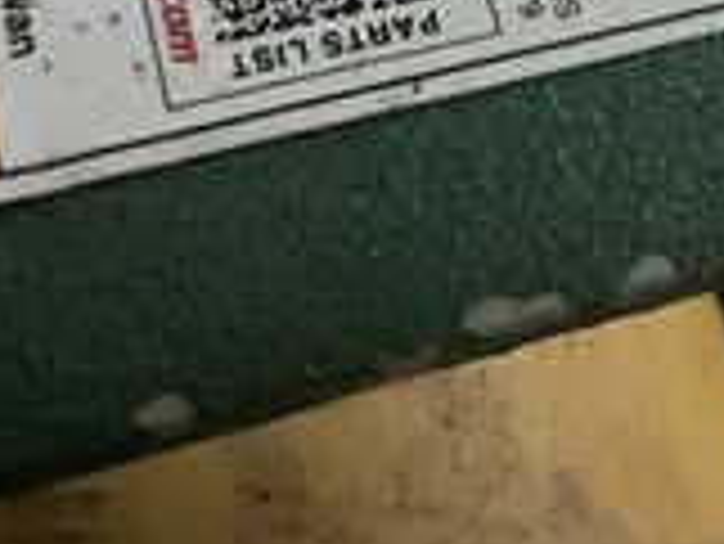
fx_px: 1507
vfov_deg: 19.5
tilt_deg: -60.7
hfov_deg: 26.7
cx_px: 522
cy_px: -76
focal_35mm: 72
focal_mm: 3
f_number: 1.8
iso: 500
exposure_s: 1/30
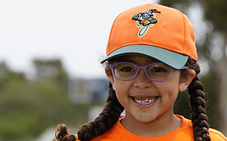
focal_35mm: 343
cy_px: 177
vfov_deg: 3.8
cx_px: 123
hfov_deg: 6.1
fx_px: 2120
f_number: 7.1
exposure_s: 1/250
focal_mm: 160
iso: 100
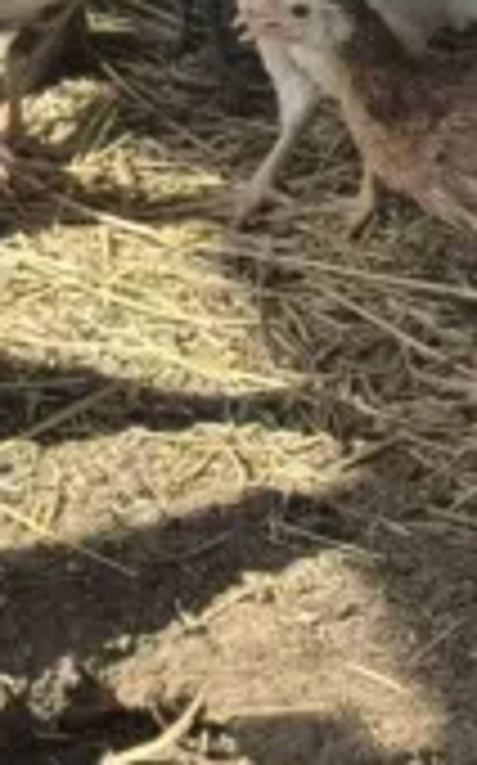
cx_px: -958
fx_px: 4000
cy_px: -261
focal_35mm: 192
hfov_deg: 6.3
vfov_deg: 10.7
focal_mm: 6.76
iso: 64
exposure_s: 1/1524
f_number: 1.78
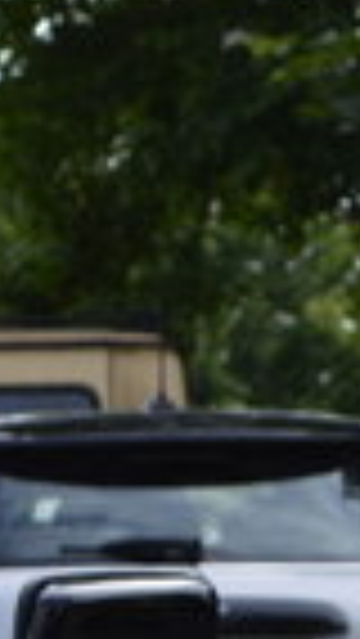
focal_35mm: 407
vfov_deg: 5.3
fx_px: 6899
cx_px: -792
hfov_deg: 2.9
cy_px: 1015
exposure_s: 1/200
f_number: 7.1
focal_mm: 48
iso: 100
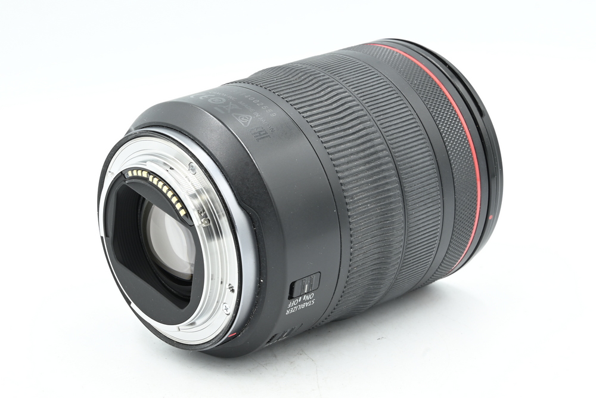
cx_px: 298
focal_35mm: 102
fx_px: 1689
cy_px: 199
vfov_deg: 13.4
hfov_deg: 20.0
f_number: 14
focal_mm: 68
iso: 200
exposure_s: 1/15
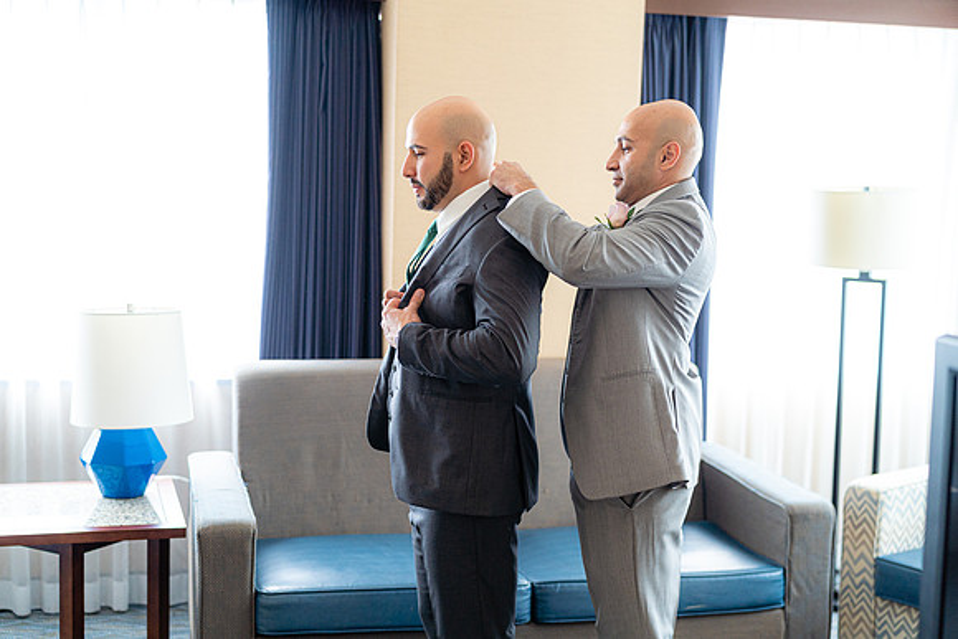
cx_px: 479
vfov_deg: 27.0
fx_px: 1331
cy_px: 320
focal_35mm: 50
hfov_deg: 39.6
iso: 800
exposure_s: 1/160
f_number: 2
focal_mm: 50
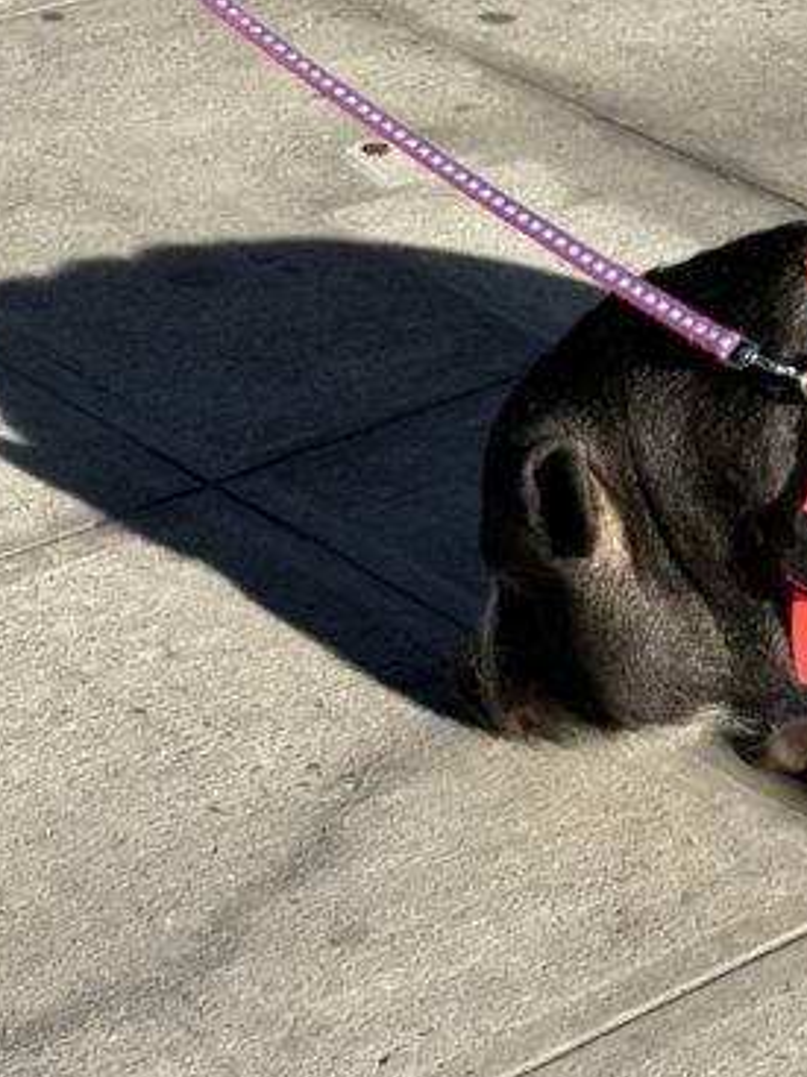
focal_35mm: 134
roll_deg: +1.4
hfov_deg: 10.9
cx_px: 948
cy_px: 373
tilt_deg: -26.1
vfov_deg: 14.7
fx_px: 4168
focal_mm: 6.86
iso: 64
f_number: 1.78
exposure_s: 1/2179
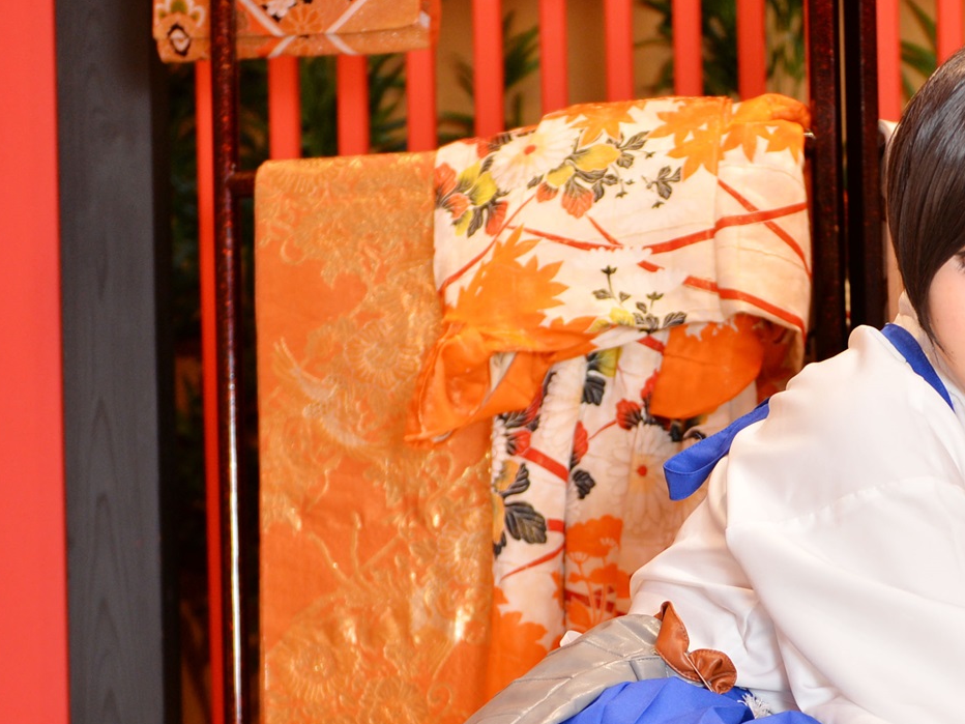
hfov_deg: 19.6
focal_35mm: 99
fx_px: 2760
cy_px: 589
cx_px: 784
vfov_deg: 14.8
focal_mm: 40
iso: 400
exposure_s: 1/250
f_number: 3.2
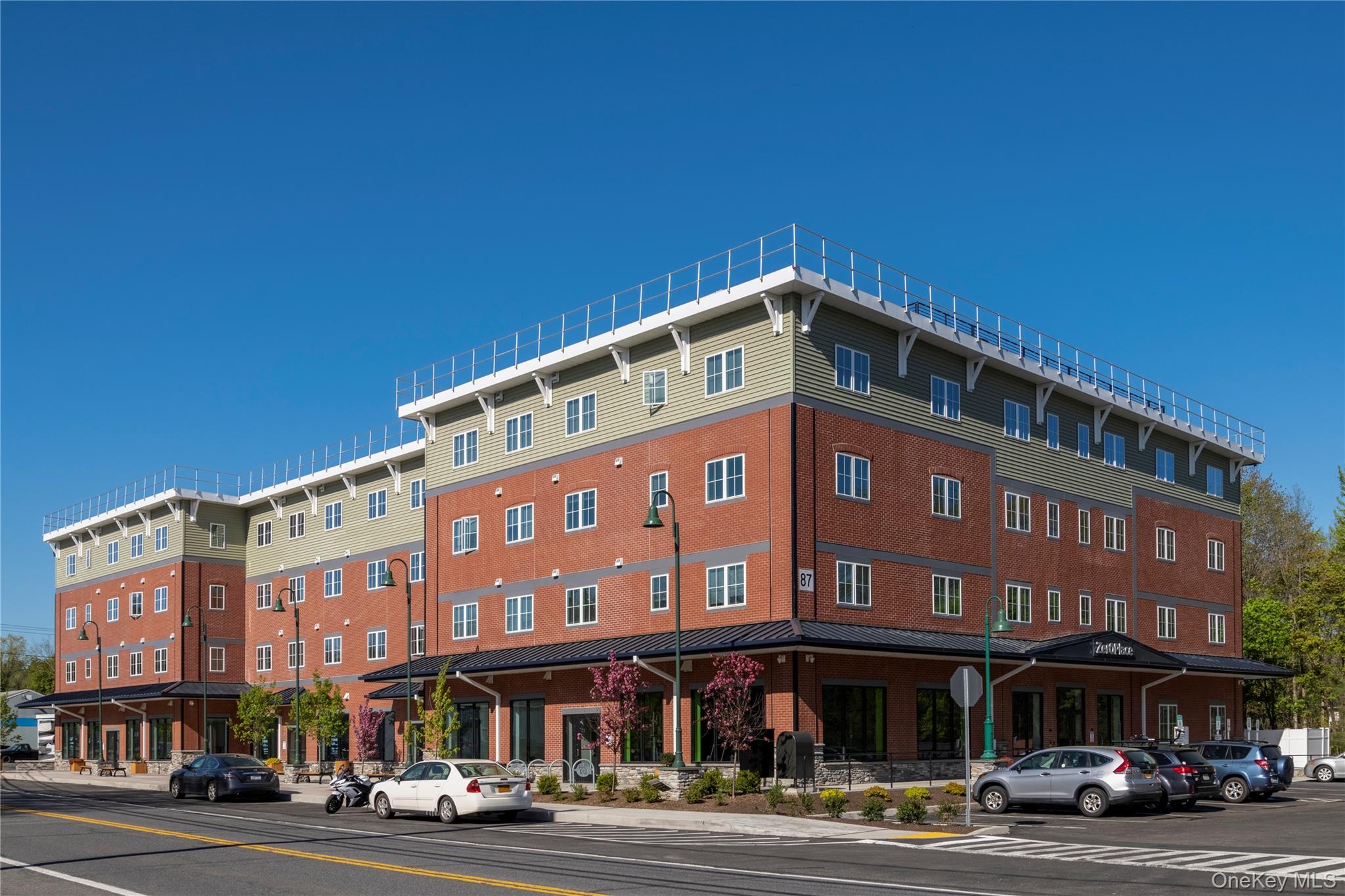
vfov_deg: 42.3
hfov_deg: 60.3
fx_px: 1158
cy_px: 448
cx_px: 672
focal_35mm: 31
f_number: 11
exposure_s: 1/4000
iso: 250
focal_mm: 31
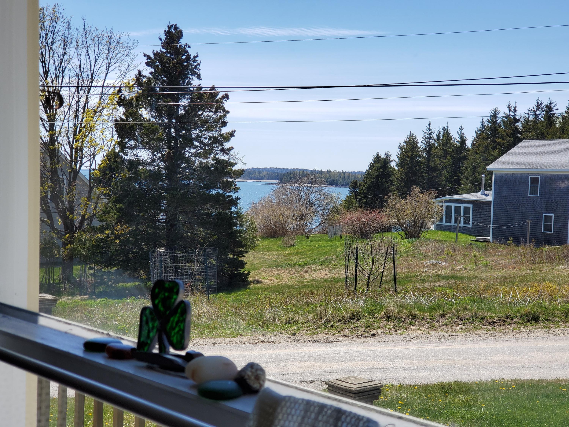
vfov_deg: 28.0
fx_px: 855
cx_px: 284
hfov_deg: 36.8
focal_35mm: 52
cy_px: 214
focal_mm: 6
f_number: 2.4
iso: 50
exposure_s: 1/626
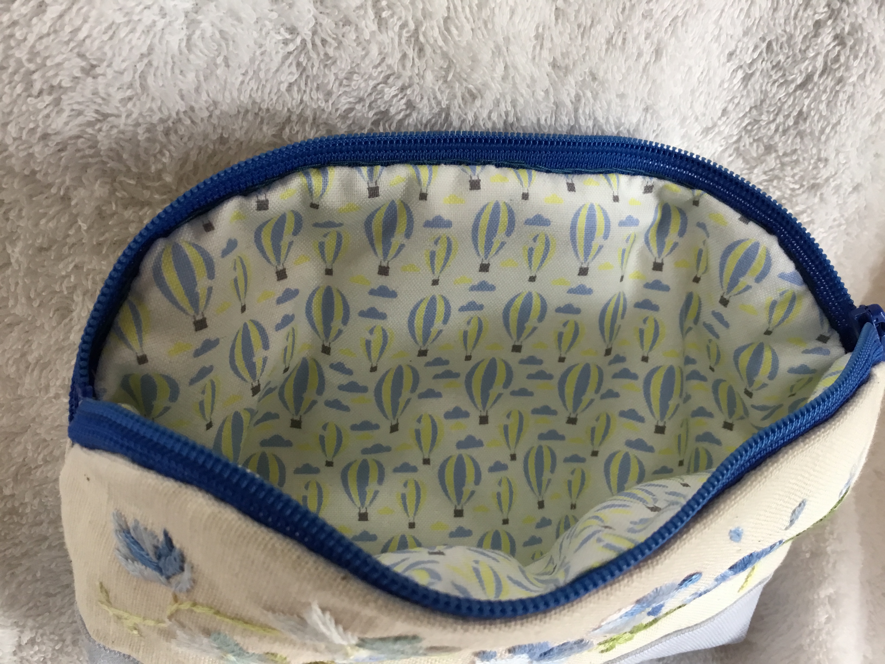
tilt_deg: -51.8
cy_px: 332
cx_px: 442
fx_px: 793
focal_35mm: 31
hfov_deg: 58.4
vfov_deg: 45.4
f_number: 2.4
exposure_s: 1/30
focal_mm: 3.3
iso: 64
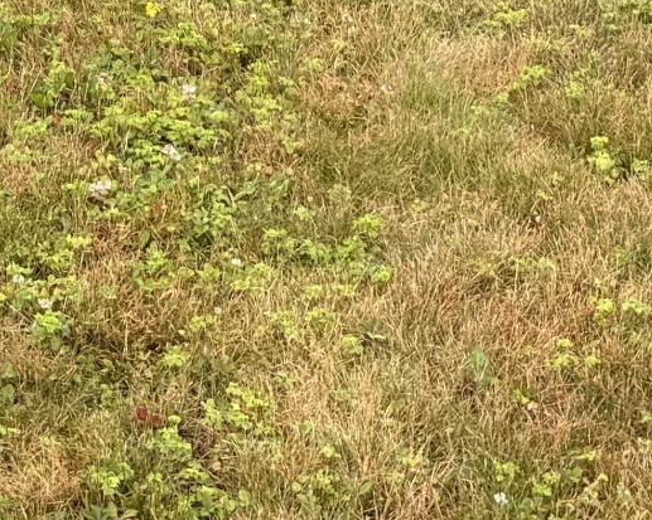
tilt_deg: -4.7
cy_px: -842
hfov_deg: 13.8
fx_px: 2623
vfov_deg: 9.7
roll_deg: +1.9
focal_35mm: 136
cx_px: -98
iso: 80
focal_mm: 6.76
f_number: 1.78
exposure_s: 1/1553
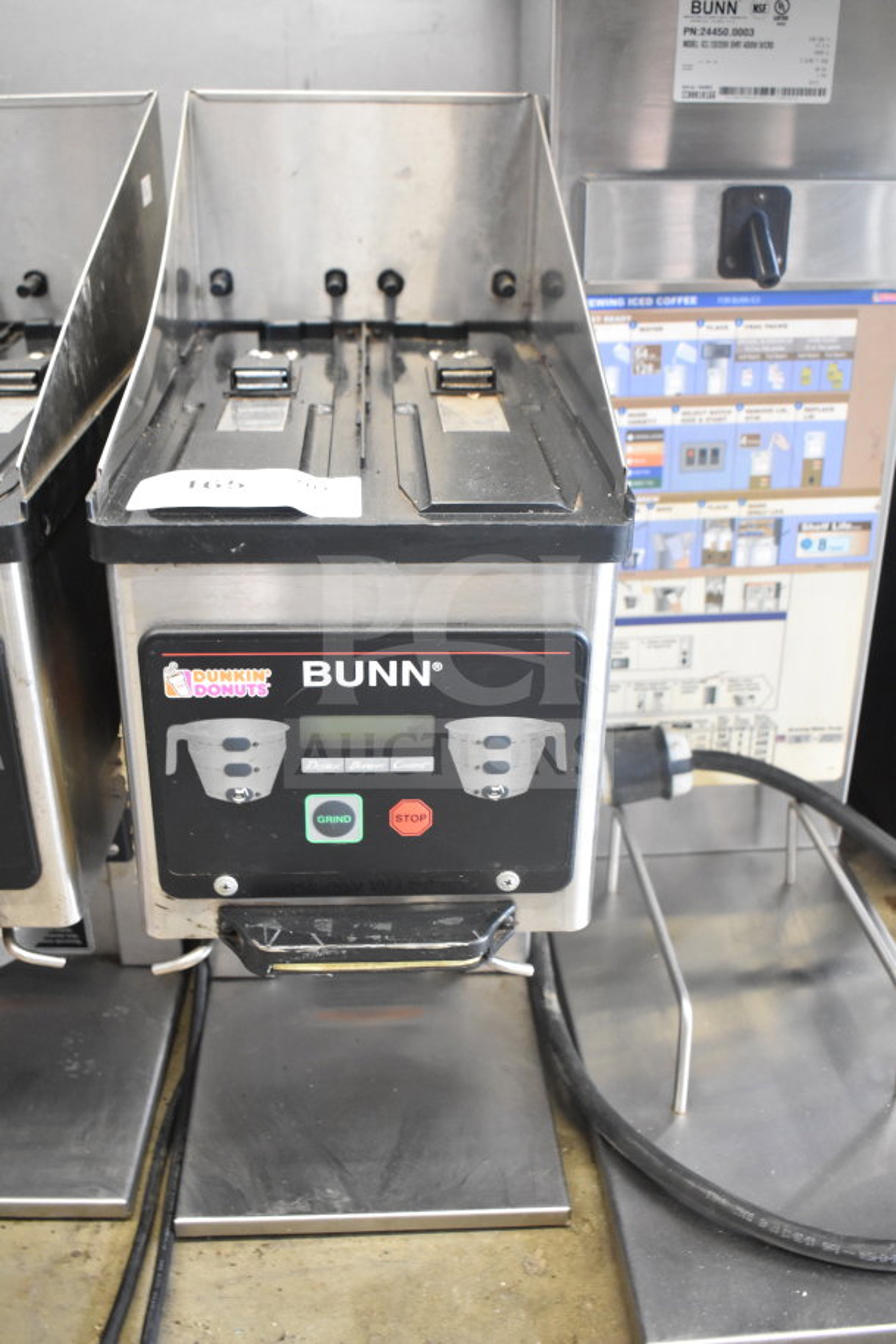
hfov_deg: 38.4
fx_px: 1288
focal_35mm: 34
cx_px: 448
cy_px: 672
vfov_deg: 55.1
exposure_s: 1/40
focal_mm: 23
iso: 2800
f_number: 3.8
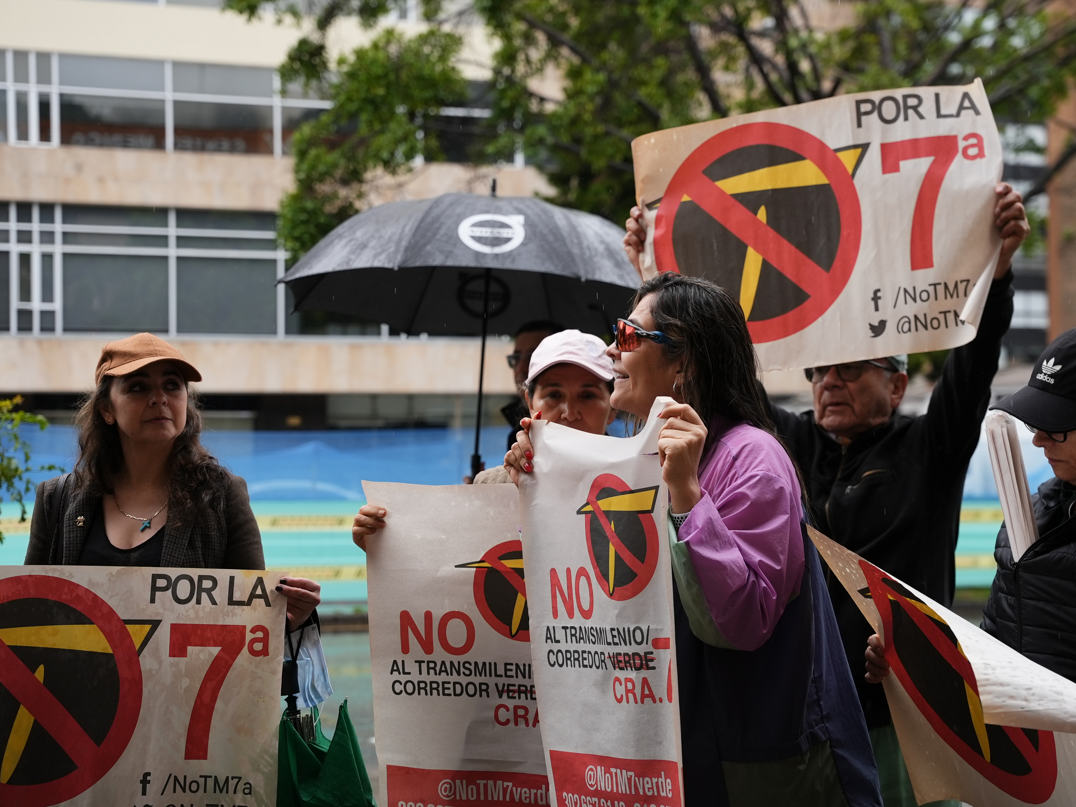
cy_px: 394
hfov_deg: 32.2
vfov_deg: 24.4
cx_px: 560
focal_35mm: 60
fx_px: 1863
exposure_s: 1/640
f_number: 3.5
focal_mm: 50.8
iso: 400
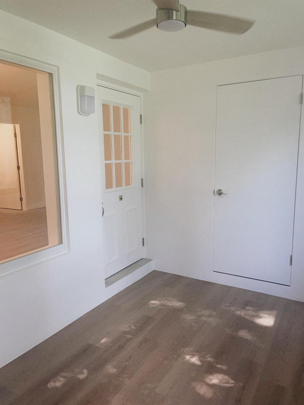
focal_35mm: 26
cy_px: 202
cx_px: 152
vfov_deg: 67.3
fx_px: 304
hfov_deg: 53.1
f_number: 1.6
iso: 100
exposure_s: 1/120
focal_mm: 5.1
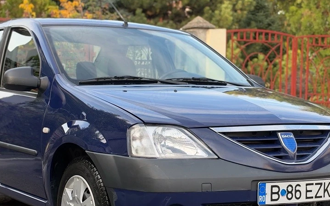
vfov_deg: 18.3
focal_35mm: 71
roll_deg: -0.7
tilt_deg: -2.8
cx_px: 156
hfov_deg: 29.0
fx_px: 638
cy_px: 129
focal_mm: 6.93
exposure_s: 1/247
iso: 64
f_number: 1.8
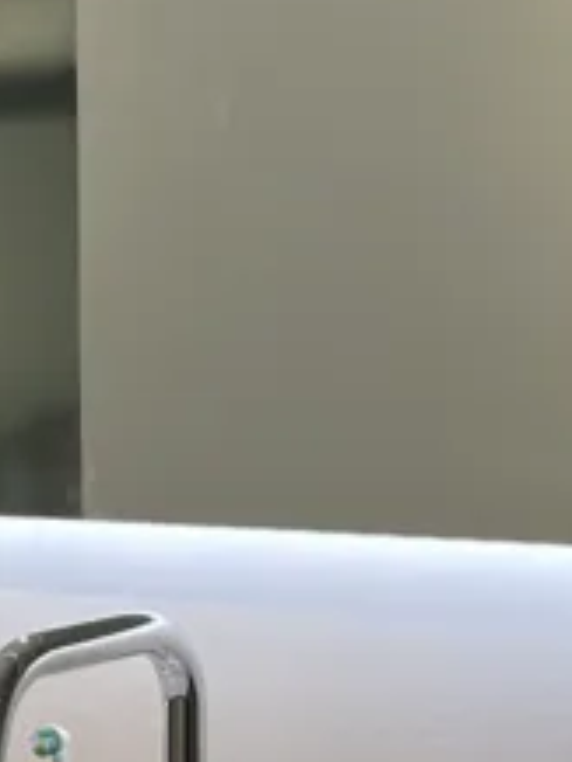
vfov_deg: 13.6
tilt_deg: -9.5
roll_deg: +2.1
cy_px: 650
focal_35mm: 144
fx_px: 3170
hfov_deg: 9.9
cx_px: -390
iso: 100
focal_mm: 5.1
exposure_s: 1/121
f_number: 1.6
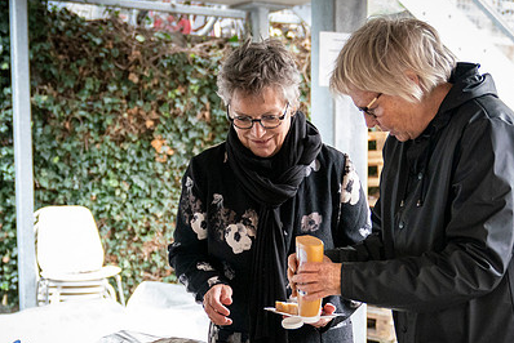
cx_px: 305
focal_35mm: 78
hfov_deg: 25.9
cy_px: 345
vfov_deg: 17.1
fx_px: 1114
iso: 4000
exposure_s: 1/250
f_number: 2.8
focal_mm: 34
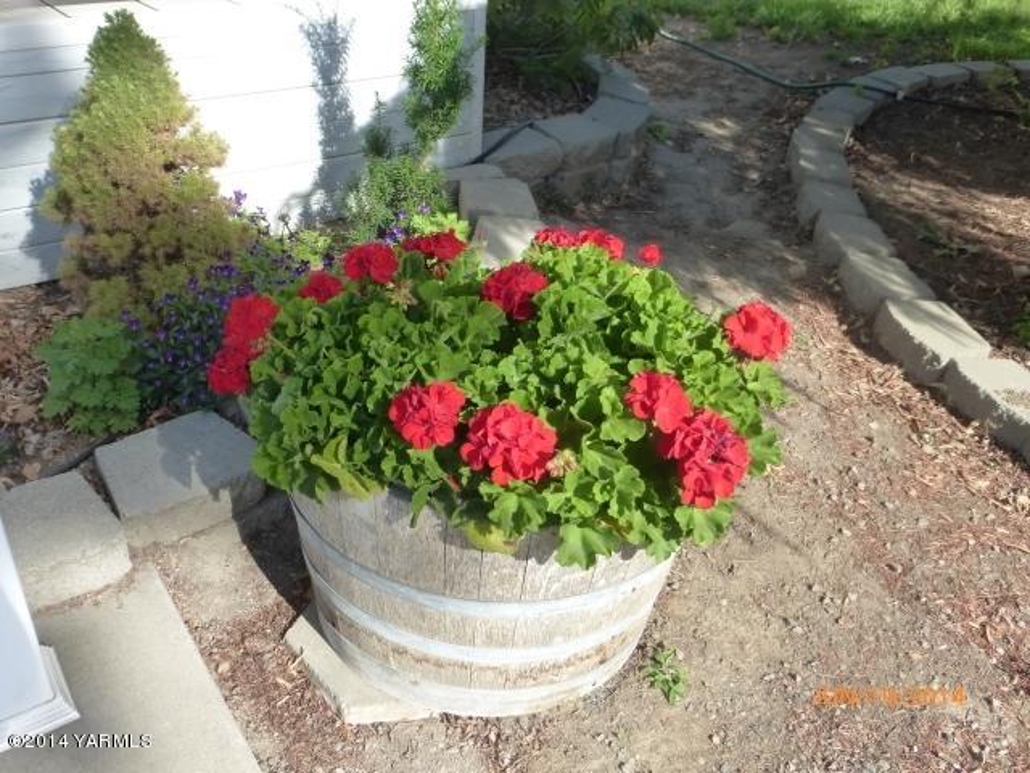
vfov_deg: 45.4
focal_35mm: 31
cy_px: 386
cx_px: 515
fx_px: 922
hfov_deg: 58.4
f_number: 4
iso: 160
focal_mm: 5.4
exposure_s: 1/400
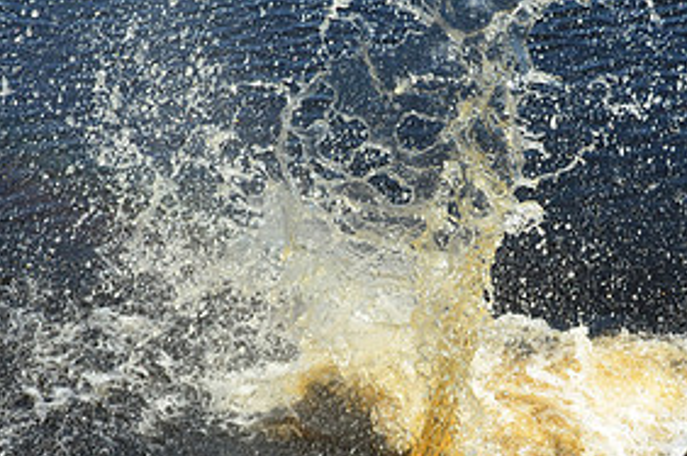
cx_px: 470
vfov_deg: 12.8
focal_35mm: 105
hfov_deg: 19.4
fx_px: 2000
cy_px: 456
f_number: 10
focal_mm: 34
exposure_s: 1/400
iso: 400
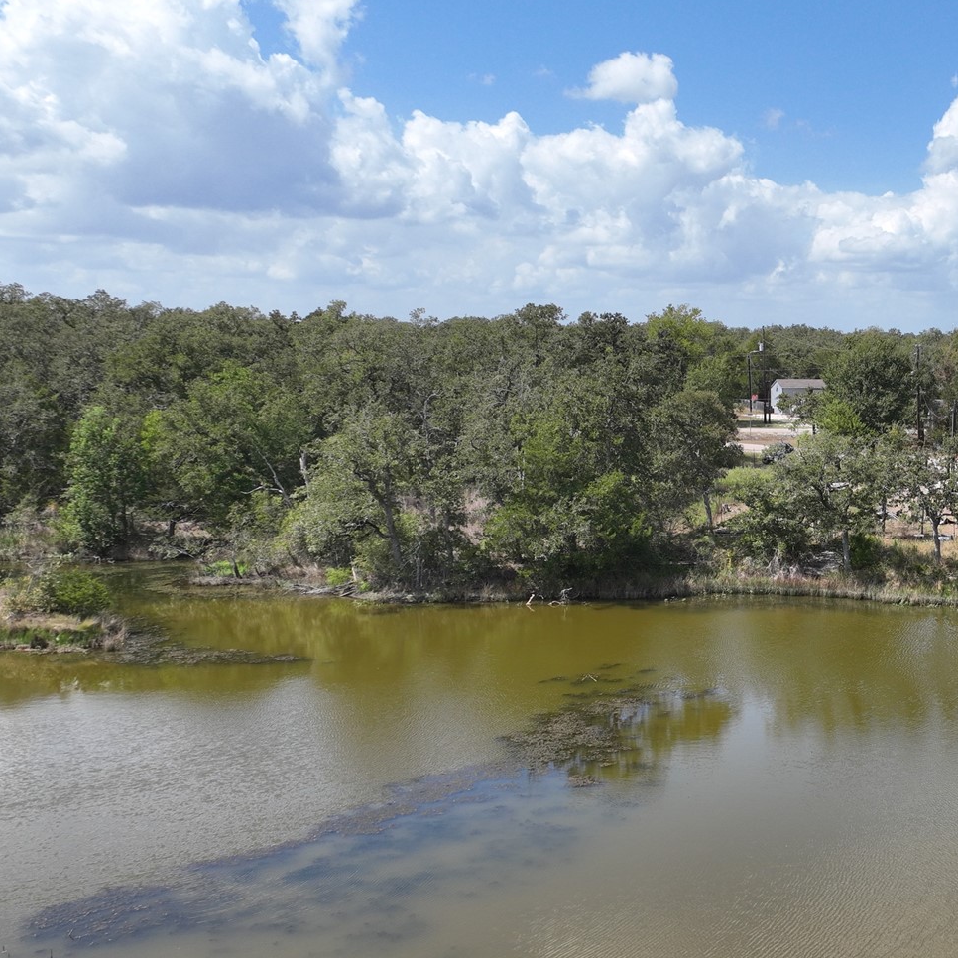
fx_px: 1409
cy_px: 545
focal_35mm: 45
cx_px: 935
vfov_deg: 37.5
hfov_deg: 34.5
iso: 130
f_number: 2.8
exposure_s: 1/2000
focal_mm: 12.29
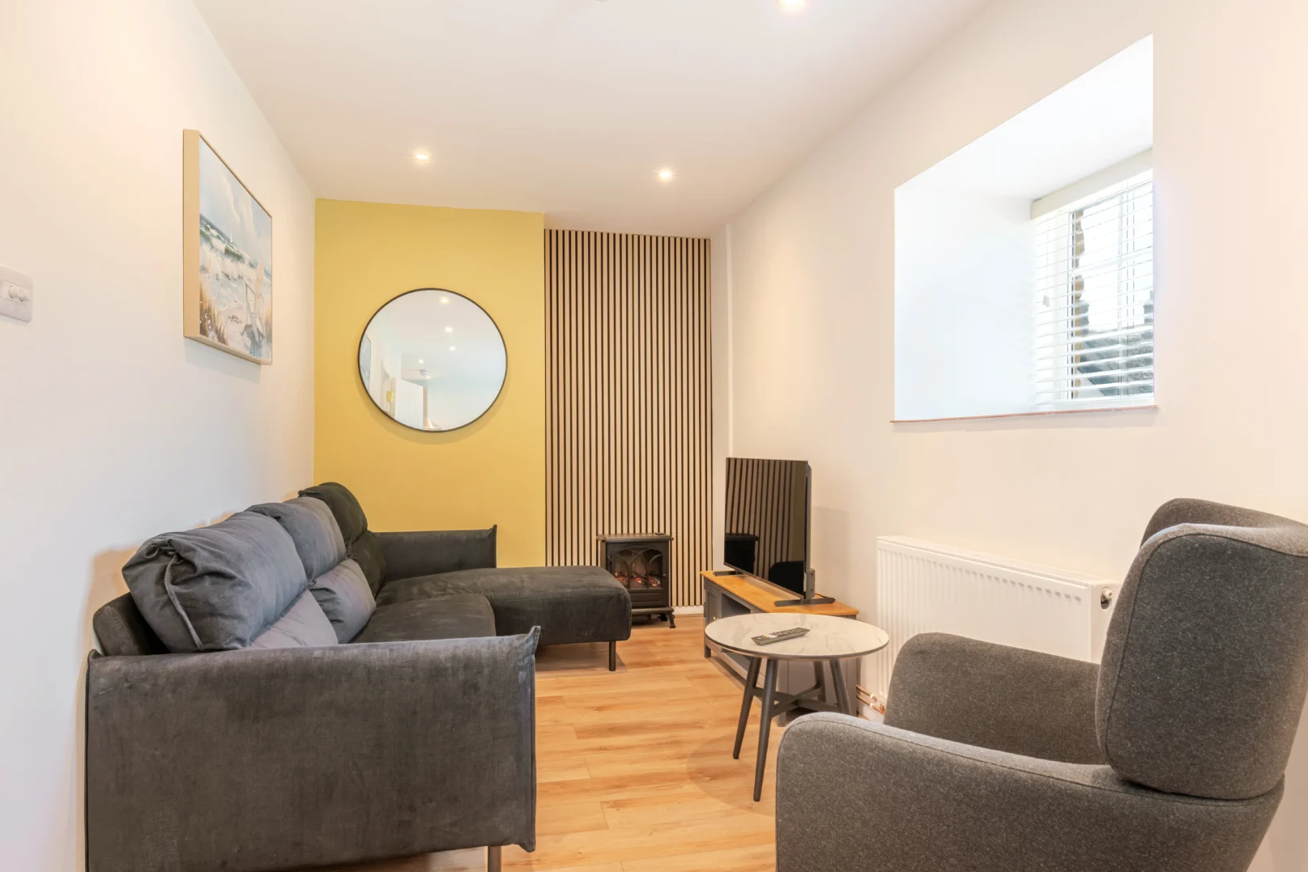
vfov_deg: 59.5
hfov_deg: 81.2
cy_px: 438
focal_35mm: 21
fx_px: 763
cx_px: 656
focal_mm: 19
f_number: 9
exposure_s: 1/100
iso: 100
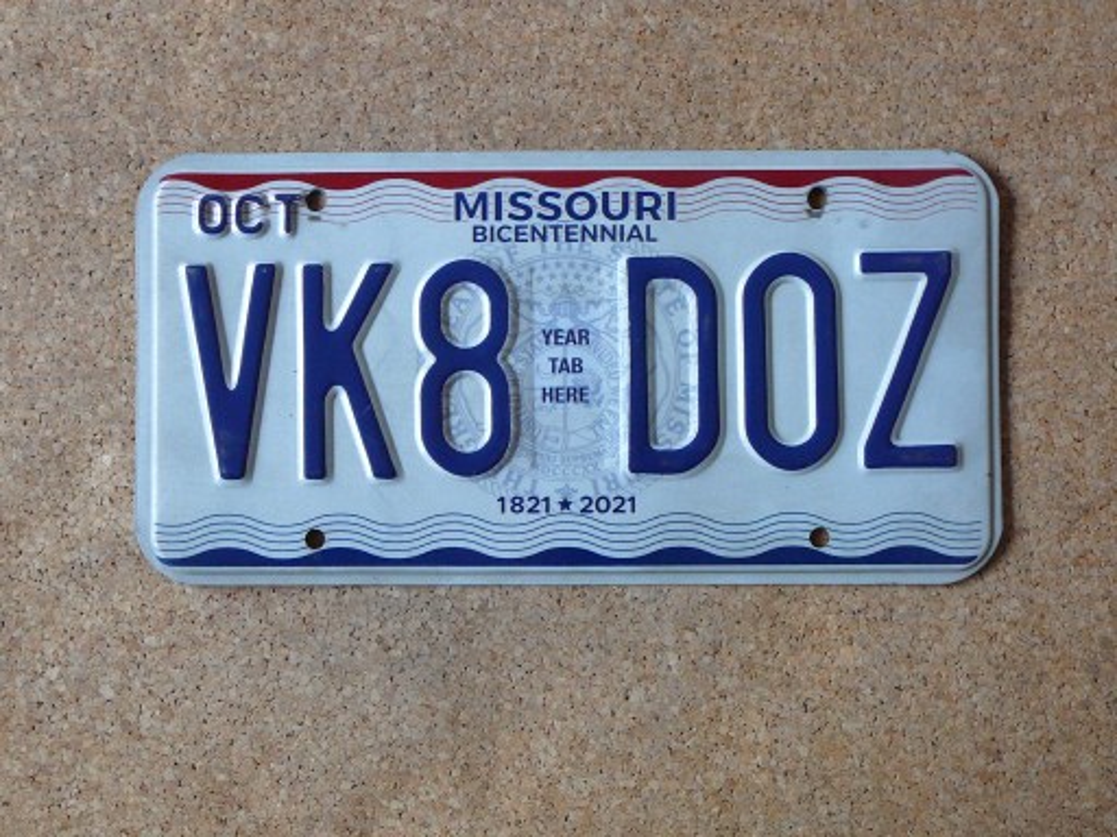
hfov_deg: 40.4
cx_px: 558
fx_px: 1517
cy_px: 418
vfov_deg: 30.9
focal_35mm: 47
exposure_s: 1/15
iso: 200
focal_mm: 7
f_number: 3.3
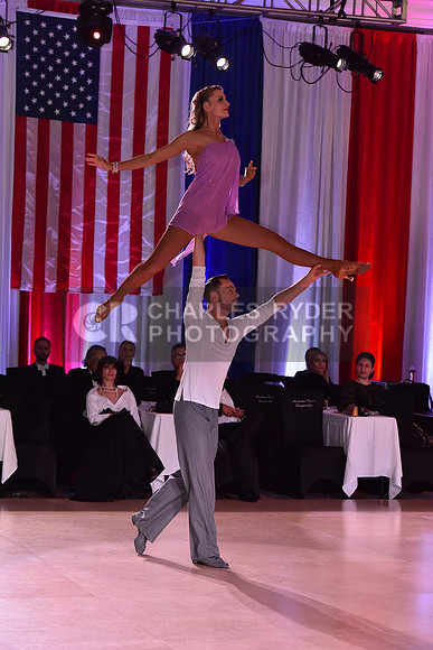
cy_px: 325
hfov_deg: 13.4
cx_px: 216
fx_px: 1839
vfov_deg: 20.0
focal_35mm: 102
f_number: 5.6
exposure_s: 1/320
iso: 2500
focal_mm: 102
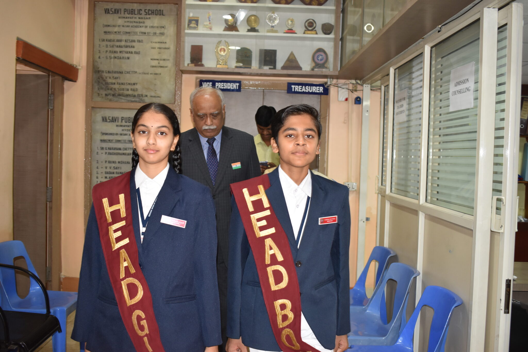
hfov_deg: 53.1
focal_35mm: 36
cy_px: 176
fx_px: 528
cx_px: 264
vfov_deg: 36.9
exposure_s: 1/60
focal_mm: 24
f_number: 3.8
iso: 800
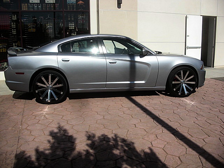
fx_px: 233
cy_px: 84
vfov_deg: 39.7
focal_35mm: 36
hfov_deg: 51.4
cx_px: 112
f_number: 7.9
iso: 50
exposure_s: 1/200
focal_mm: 6.3
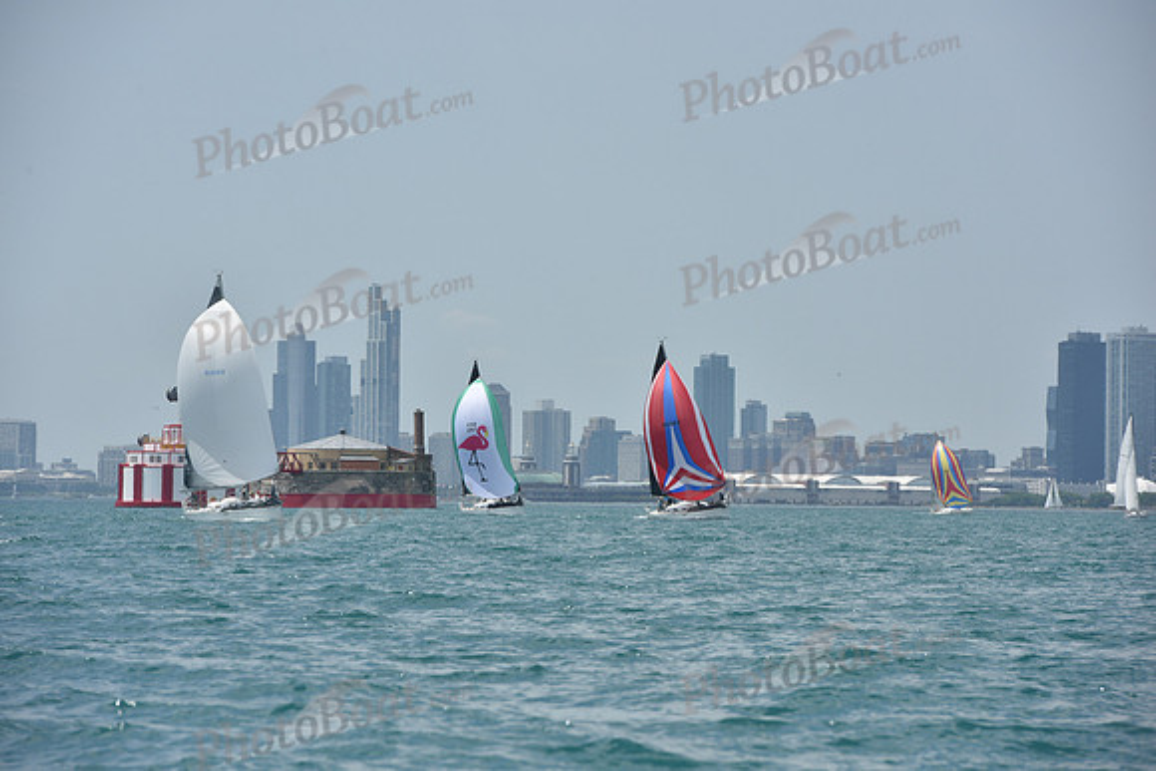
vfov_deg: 6.9
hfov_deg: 10.3
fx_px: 6423
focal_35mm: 200
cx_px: 578
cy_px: 386
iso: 250
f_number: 9
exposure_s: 1/1250
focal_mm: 200
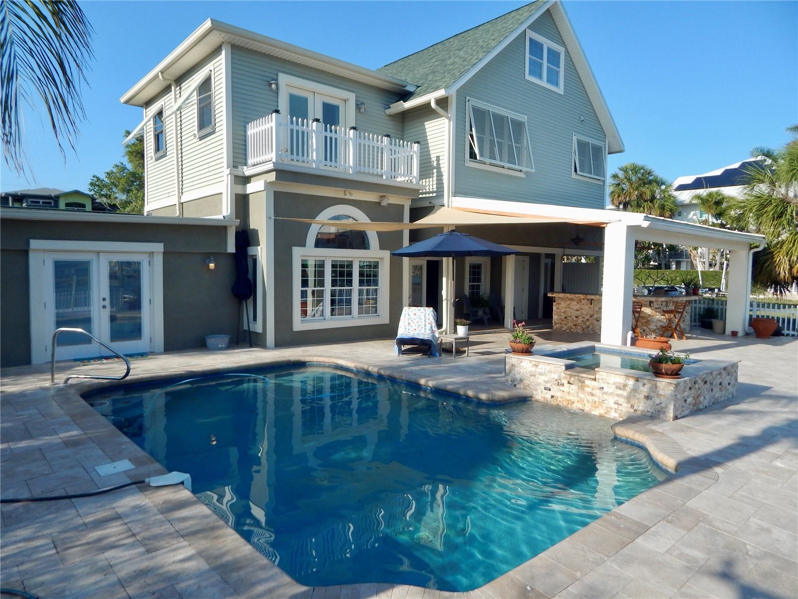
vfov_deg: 61.1
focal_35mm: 22
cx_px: 399
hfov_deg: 76.4
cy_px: 300
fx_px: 507
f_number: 6
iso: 125
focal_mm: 4
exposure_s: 1/400
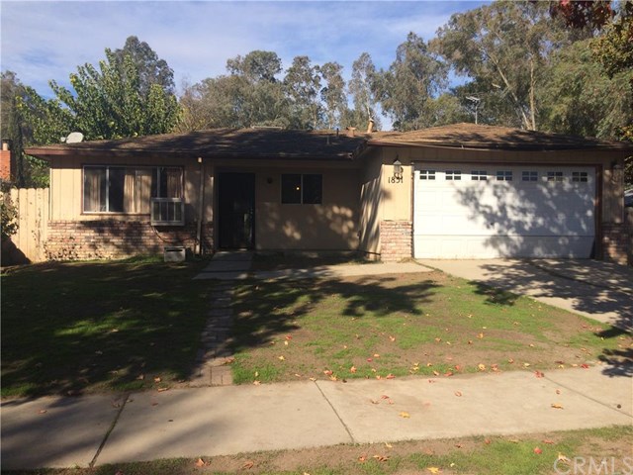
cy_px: 238
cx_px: 316
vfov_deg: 46.8
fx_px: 549
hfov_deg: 60.0
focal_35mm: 30
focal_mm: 4.12
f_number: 2.2
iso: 40
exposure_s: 1/2053
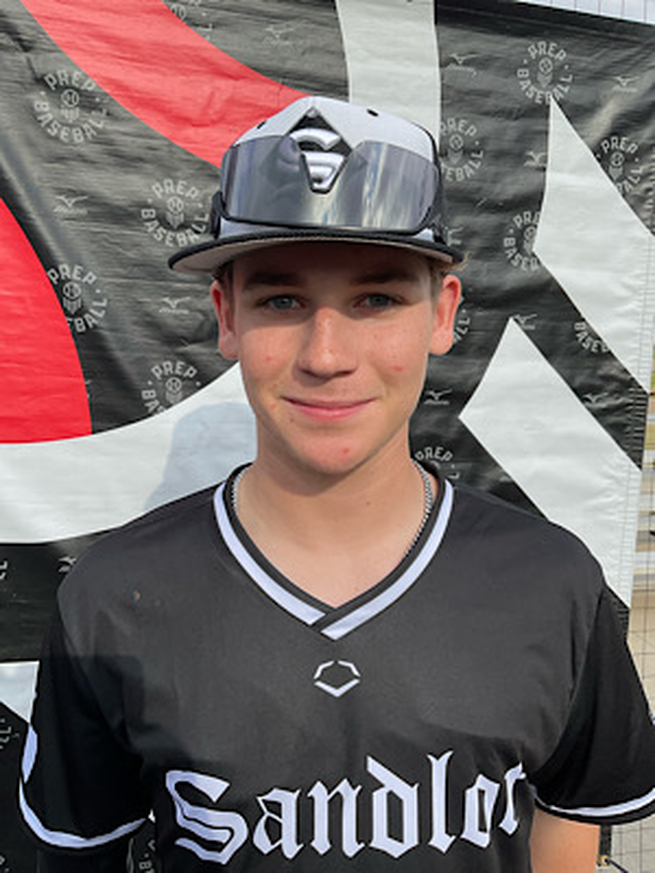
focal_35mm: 29
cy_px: 436
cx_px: 328
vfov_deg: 61.7
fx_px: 732
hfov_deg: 48.2
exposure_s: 1/997
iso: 16
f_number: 1.8
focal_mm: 3
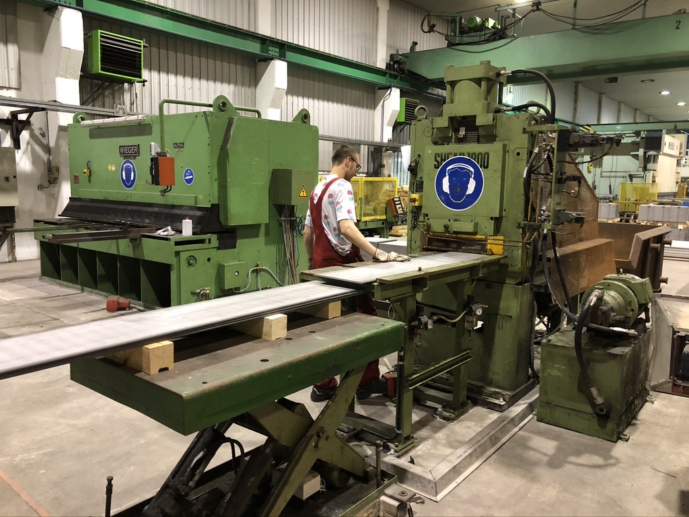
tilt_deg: -6.3
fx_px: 557
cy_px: 258
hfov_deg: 63.4
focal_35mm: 28
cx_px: 344
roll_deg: -0.6
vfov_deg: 49.7
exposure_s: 1/8
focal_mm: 4
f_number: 1.8
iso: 80
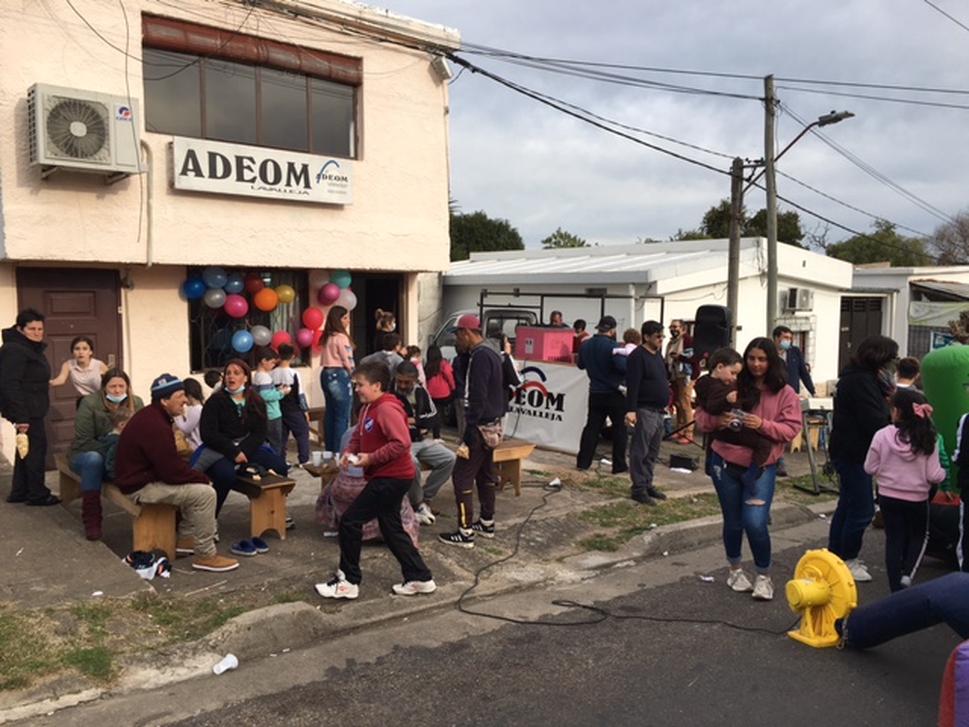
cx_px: 484
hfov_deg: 61.7
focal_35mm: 29
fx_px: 812
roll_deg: -0.2
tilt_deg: -4.9
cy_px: 364
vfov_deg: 48.2
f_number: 2.2
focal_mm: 4.15
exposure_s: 1/686
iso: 25
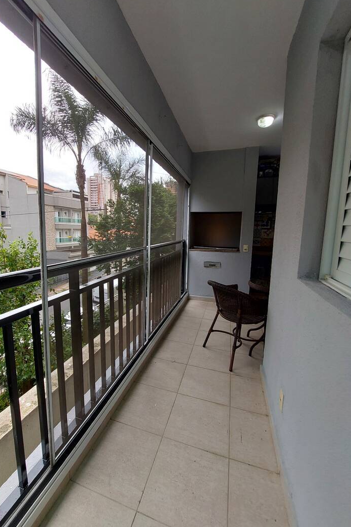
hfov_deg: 80.9
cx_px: 157
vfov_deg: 104.3
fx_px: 205
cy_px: 266
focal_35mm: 14
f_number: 2.2
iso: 64
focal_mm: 1.74
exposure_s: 1/100
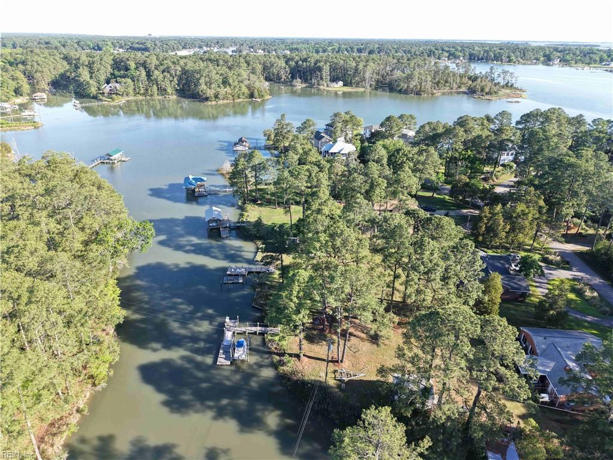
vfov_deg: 56.8
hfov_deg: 71.6
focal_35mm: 24
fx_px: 425
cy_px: 230
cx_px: 306
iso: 120
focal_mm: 8.67
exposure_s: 1/500
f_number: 1.8
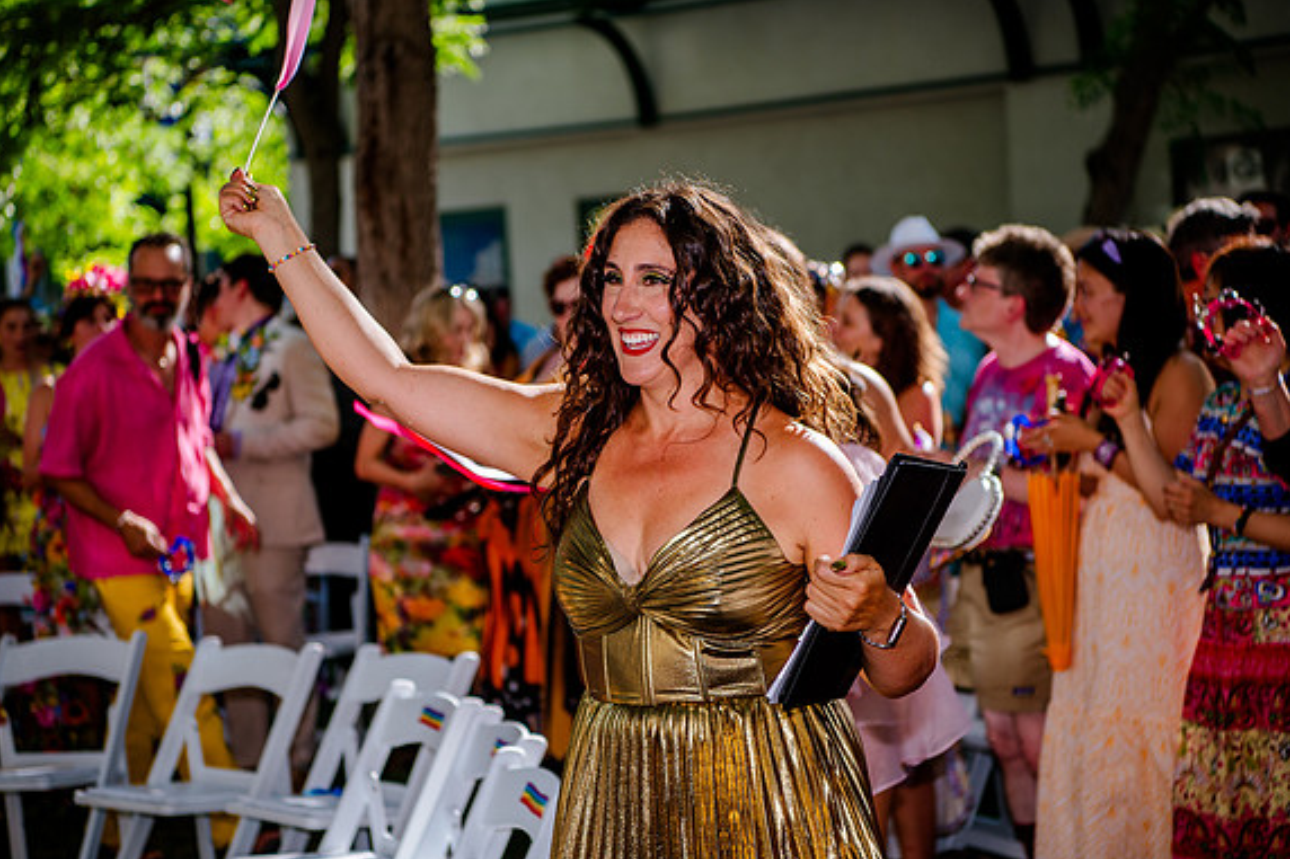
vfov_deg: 19.2
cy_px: 431
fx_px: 2543
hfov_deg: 28.5
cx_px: 643
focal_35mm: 71
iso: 200
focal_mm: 70
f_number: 3.5
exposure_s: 1/640
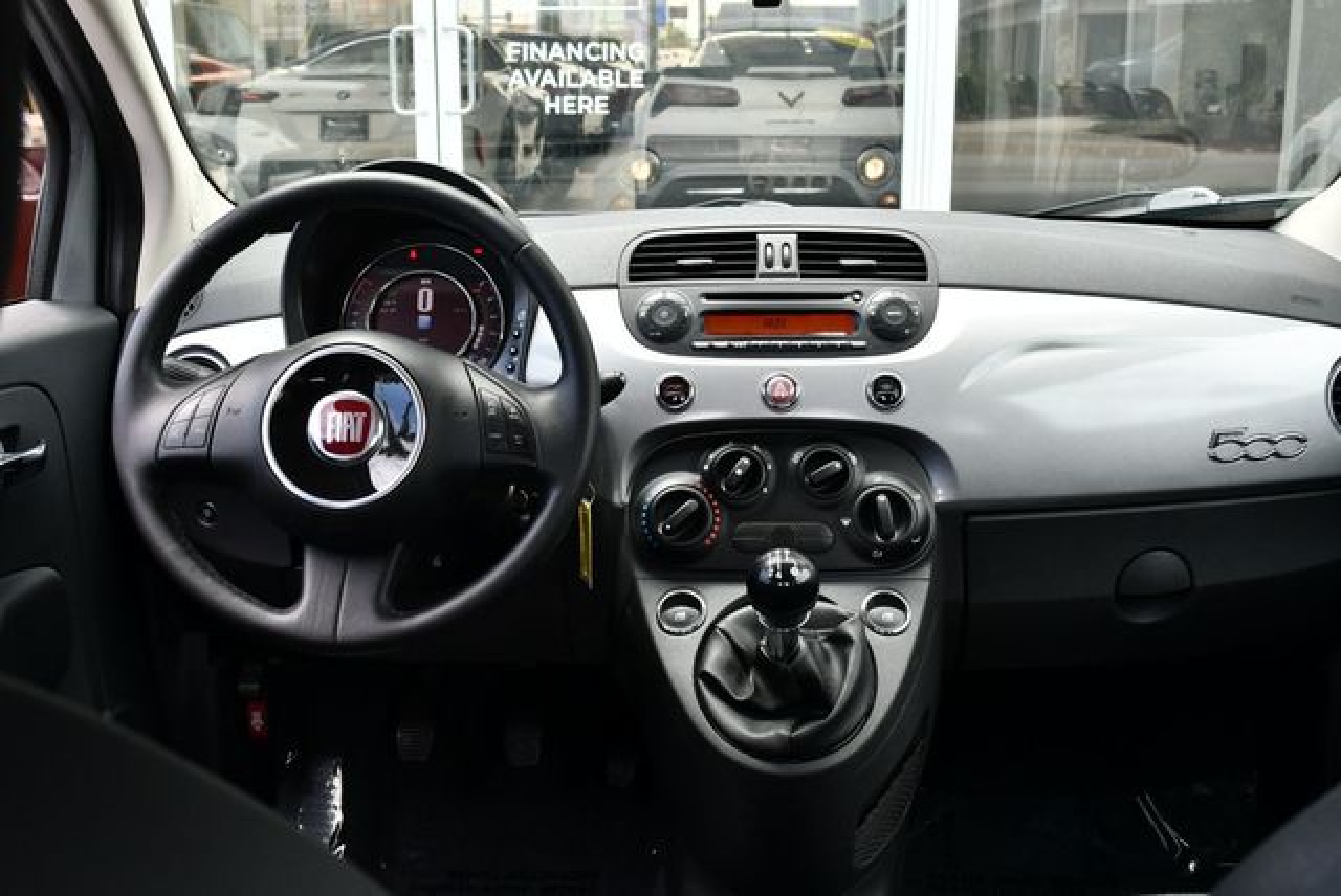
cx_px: 670
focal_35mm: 40
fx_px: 1491
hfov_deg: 48.4
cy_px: 448
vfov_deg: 33.5
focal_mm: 20
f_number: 5.6
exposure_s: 1/250
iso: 320
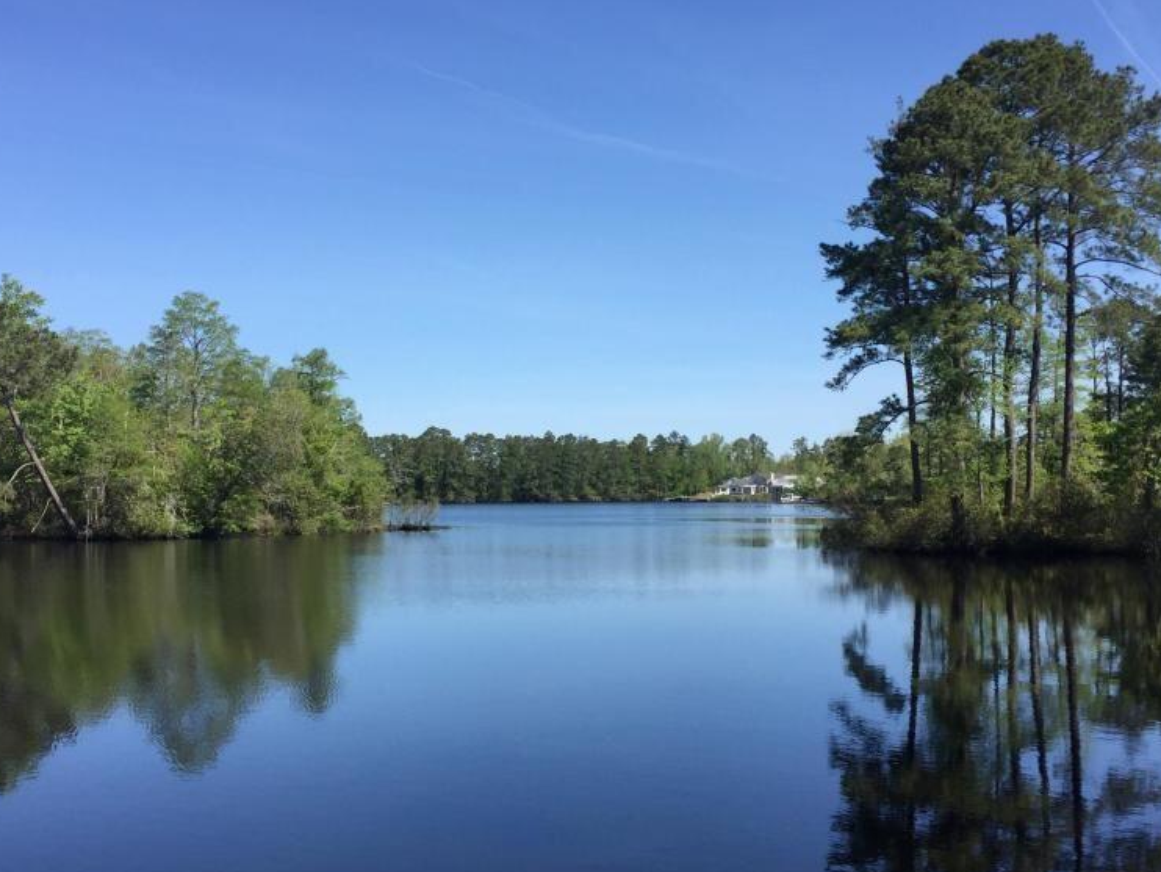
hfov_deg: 46.8
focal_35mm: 40
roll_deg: +0.3
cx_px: 602
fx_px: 1342
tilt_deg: +0.2
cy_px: 495
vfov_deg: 35.9
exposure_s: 1/1582
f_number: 2.2
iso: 32
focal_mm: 4.15
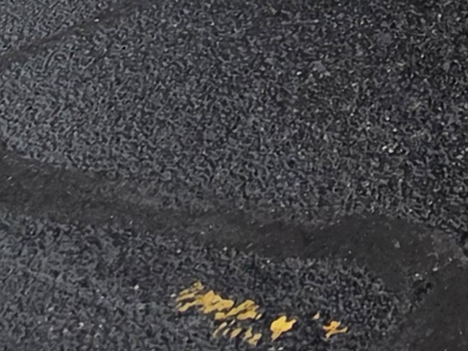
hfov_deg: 14.7
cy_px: -819
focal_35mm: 101
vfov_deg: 9.6
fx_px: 1365
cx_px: 1026
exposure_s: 1/599
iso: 32
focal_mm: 2.2
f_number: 1.9
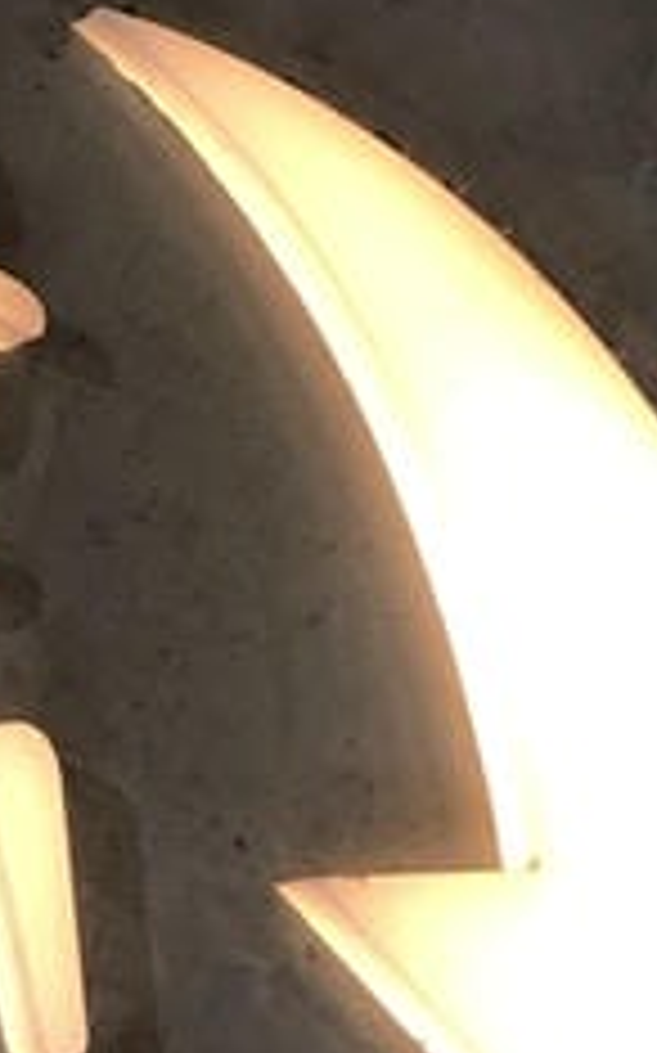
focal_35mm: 152
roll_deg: +4.8
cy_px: 387
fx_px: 4360
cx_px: -1174
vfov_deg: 13.8
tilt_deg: +13.0
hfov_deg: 7.7
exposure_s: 1/24
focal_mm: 3.99
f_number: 1.8
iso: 40
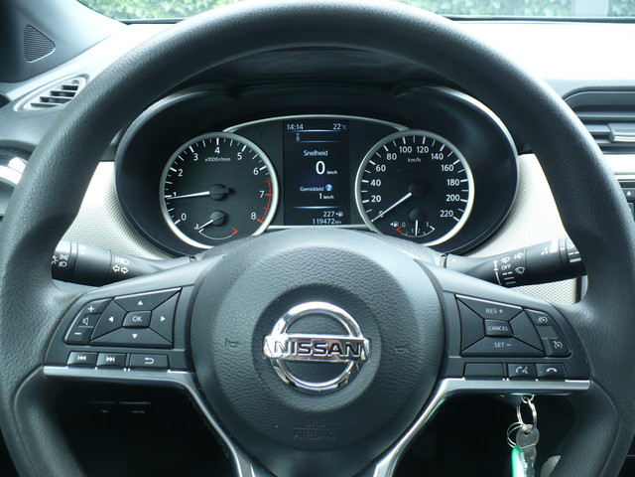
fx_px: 679
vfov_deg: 38.7
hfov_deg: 50.1
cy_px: 238
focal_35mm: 37
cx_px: 318
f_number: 2.8
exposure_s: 1/30
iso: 100
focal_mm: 6.1
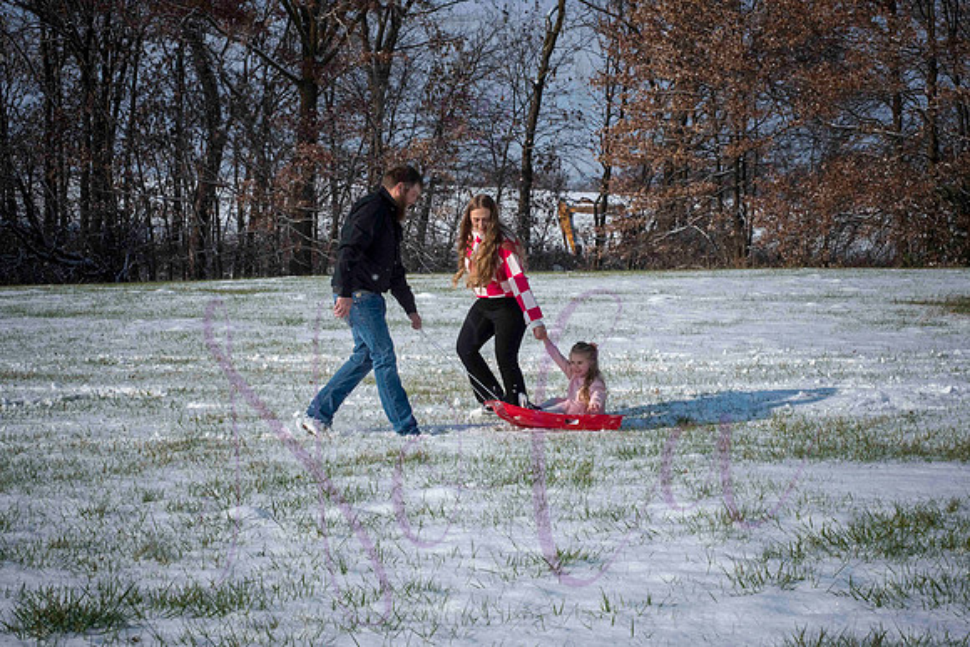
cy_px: 324
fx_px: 2156
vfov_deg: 17.1
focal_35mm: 80
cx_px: 485
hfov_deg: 25.4
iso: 640
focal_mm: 80
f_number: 16
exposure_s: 1/1000
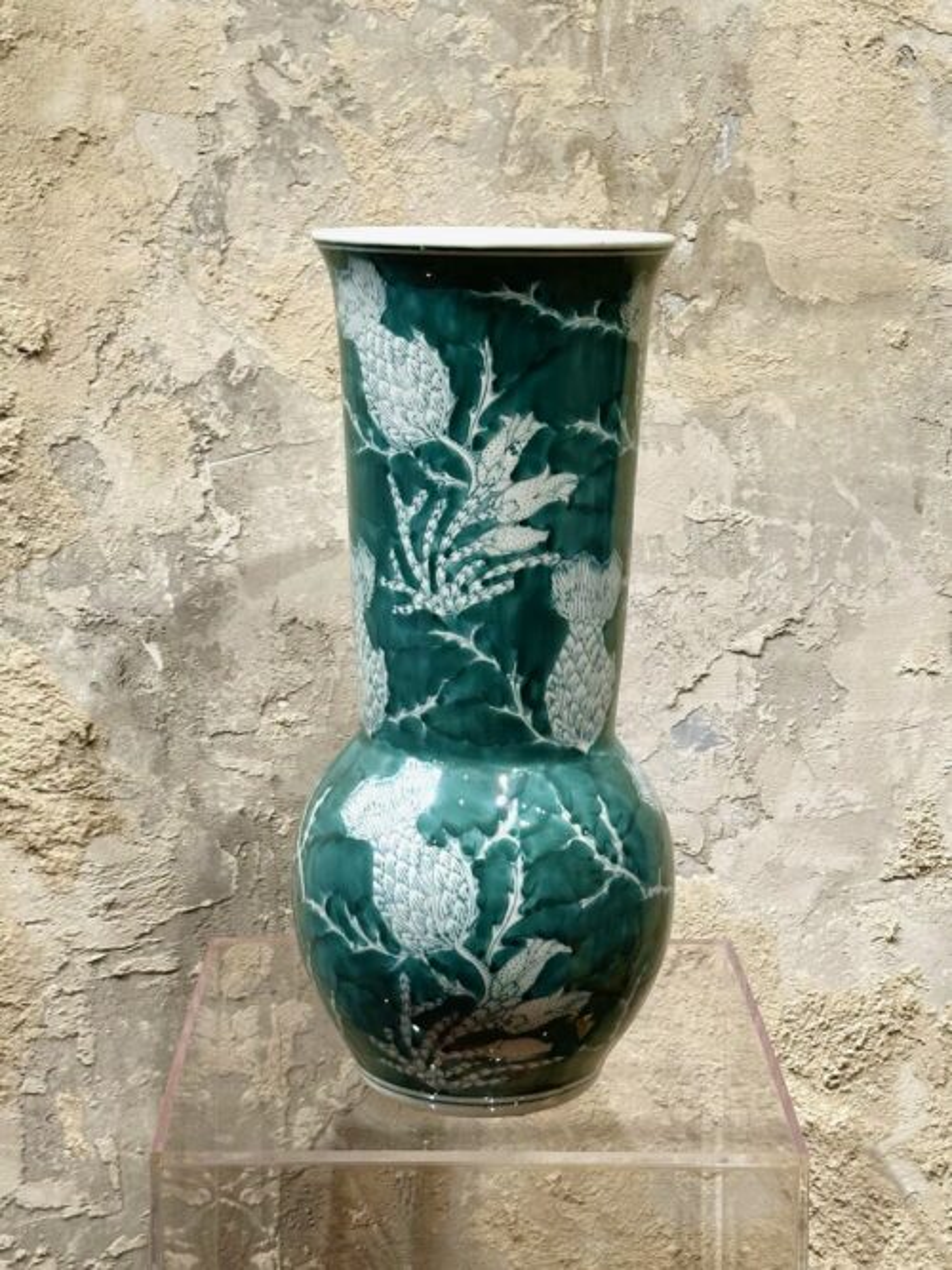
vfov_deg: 39.7
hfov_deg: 30.3
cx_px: 476
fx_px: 1761
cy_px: 635
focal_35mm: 48
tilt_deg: -5.7
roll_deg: -1.9
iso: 50
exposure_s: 1/100
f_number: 1.78
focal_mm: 6.86
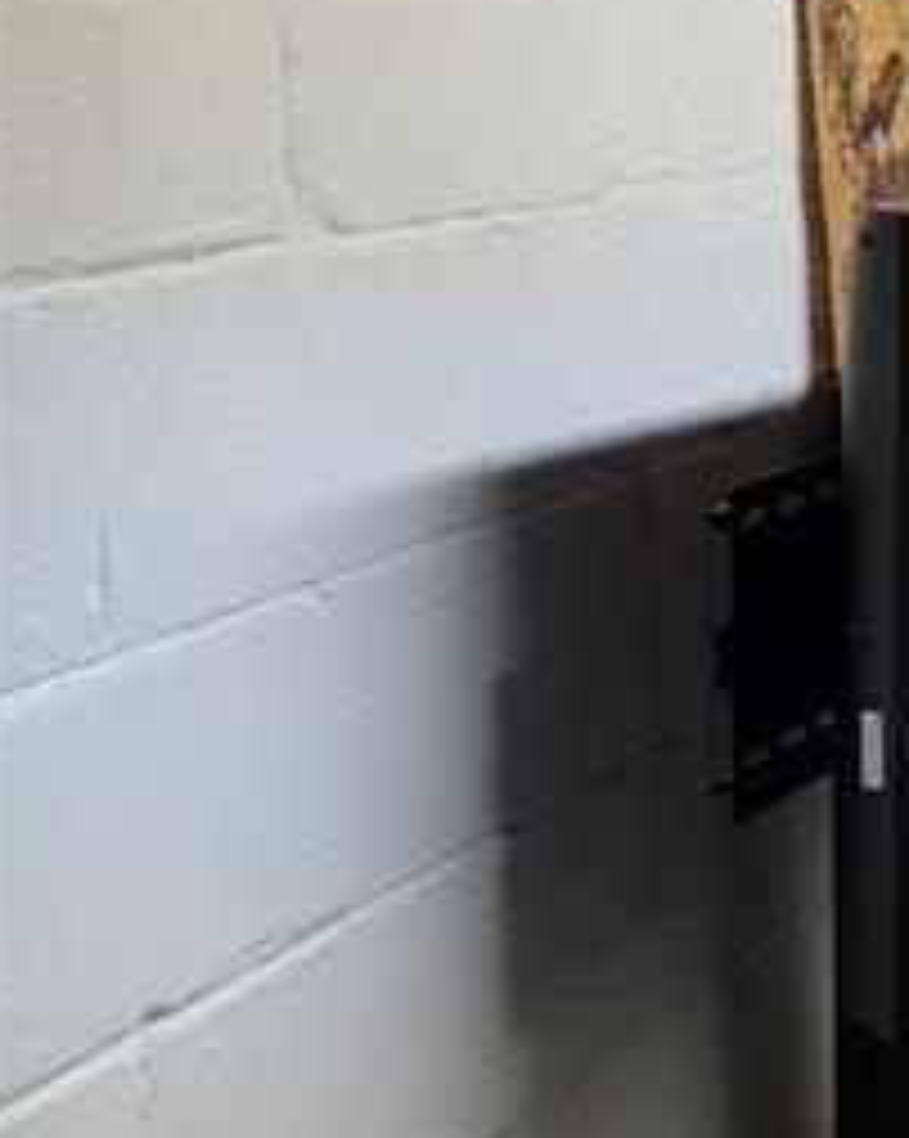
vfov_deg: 21.0
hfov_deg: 12.5
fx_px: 3064
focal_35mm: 91
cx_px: 2282
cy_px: 364
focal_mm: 5.4
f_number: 1.8
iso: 500
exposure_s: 1/120
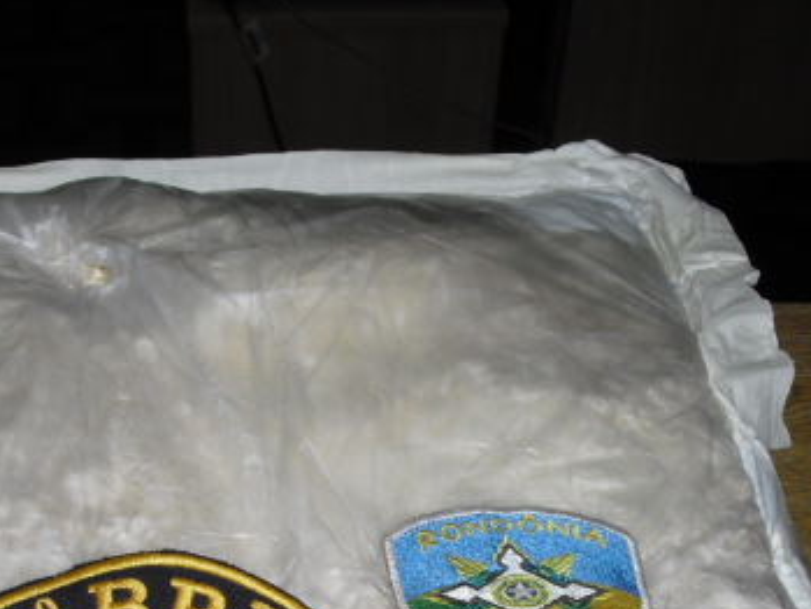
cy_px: 530
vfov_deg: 21.8
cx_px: 181
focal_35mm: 66
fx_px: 1547
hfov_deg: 28.8
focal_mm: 6.3
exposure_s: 1/100
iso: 64
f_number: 3.1
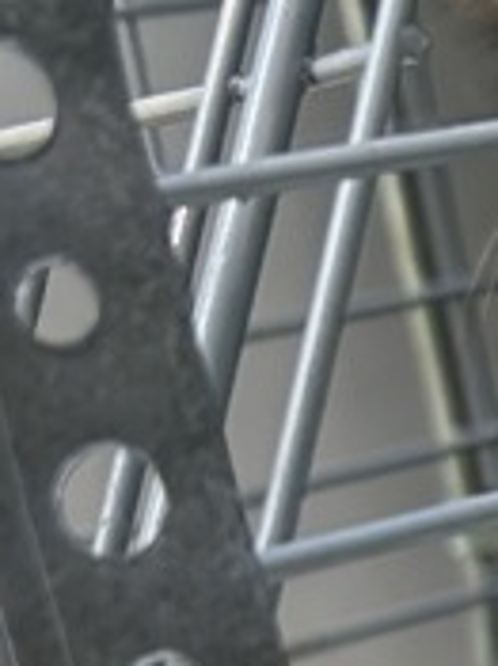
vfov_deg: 12.7
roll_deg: +5.7
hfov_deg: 9.2
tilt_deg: -10.7
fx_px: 2919
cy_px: 814
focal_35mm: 152
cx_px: 996
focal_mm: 5.7
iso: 50
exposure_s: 1/359
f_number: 1.5
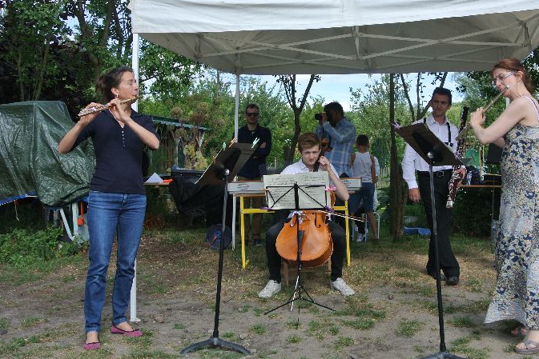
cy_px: 147
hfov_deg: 44.3
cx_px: 316
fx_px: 659
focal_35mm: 44
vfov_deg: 30.5
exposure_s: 1/250
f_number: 5.6
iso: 100
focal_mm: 14
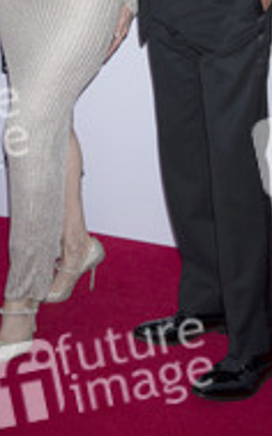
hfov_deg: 15.9
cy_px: 28
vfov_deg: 24.4
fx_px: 973
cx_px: 161
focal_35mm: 82
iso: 640
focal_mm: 38
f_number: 6.3
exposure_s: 1/200
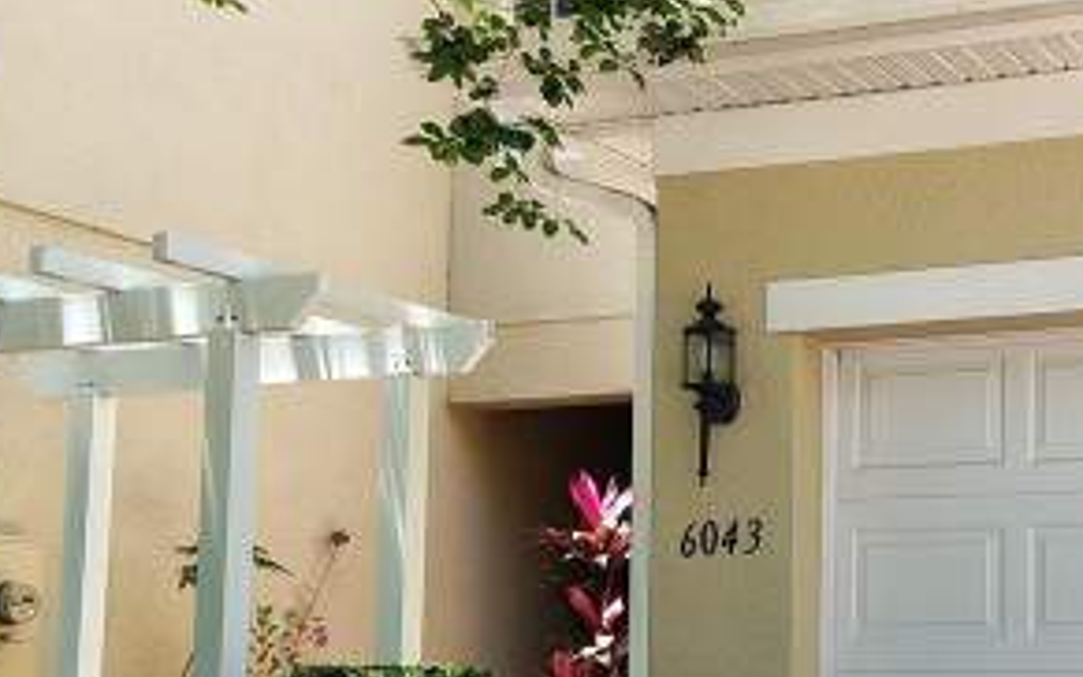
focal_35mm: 70
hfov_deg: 28.3
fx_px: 2066
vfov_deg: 18.6
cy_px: 424
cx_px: 956
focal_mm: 5.56
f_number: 1.8
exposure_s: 1/227
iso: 100
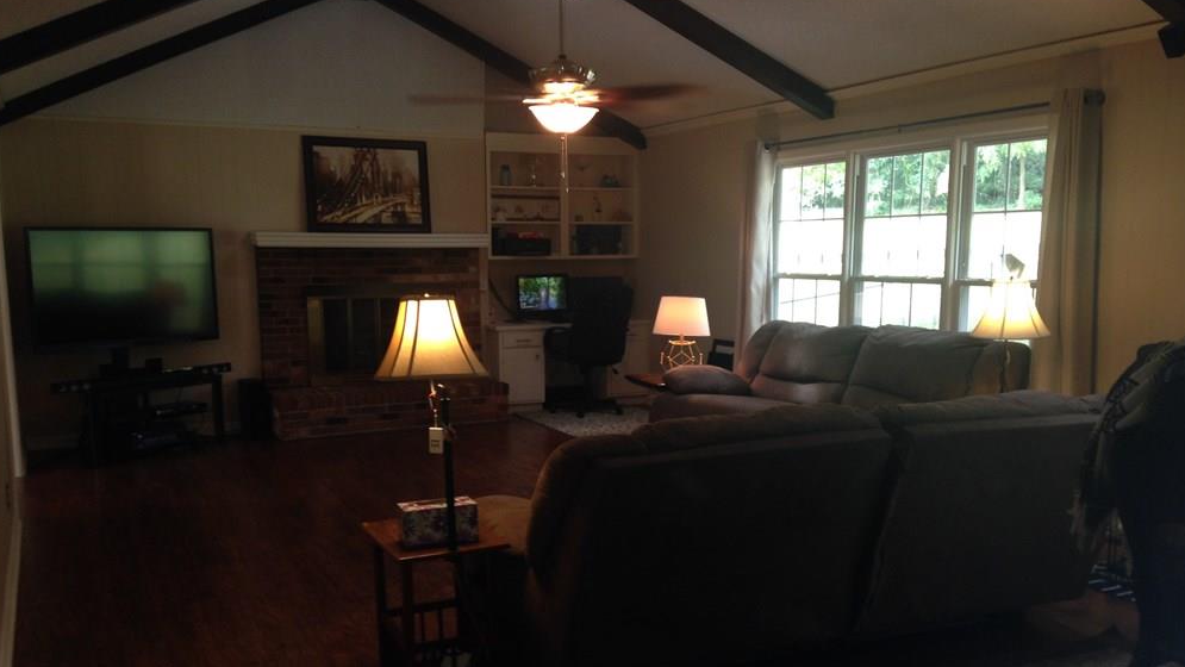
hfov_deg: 54.0
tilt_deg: -8.6
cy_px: 403
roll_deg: -1.9
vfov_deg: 31.9
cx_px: 593
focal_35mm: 37
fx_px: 1163
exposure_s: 1/20
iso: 80
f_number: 2.4
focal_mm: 4.12
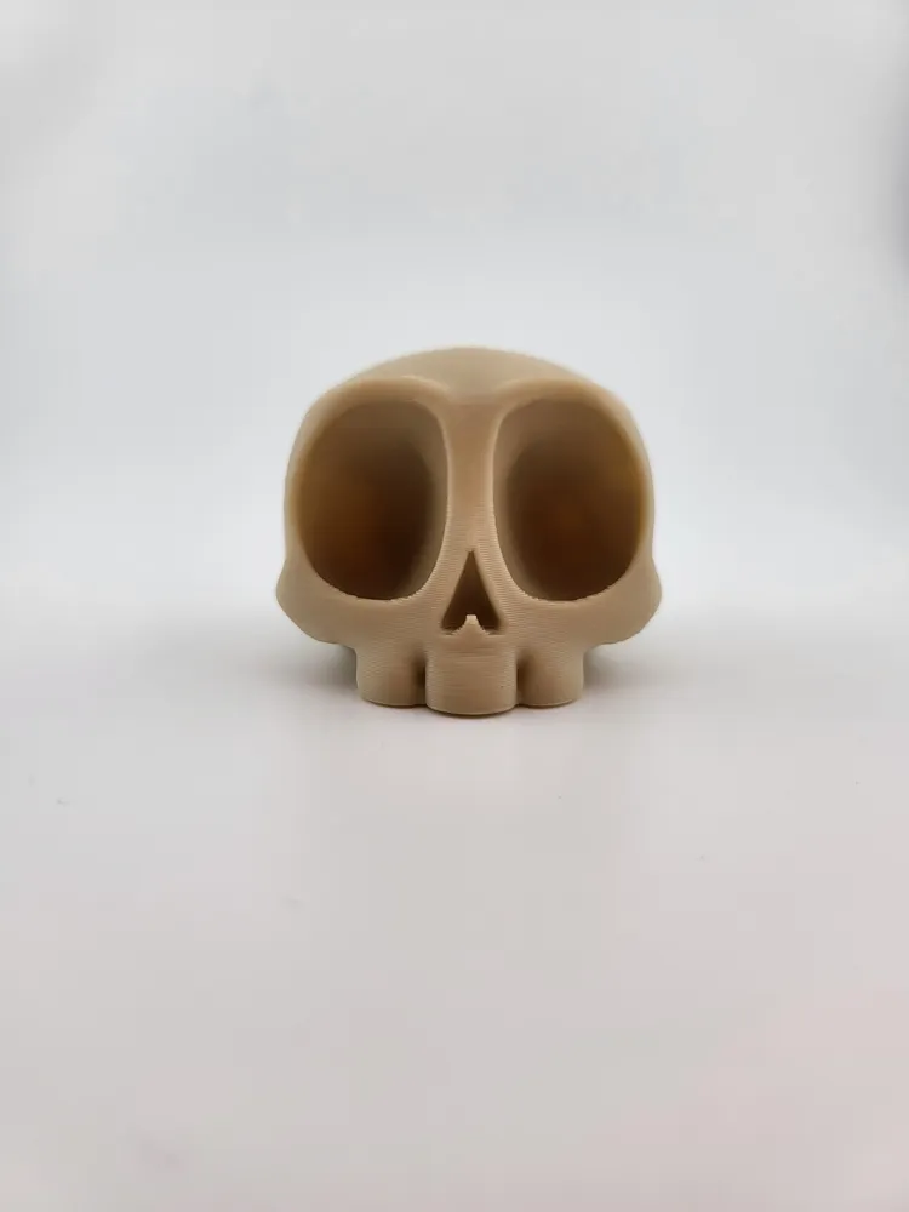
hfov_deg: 56.8
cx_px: 454
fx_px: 840
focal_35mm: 24
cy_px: 606
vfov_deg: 71.6
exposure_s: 1/1255
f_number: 1.8
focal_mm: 5
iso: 40
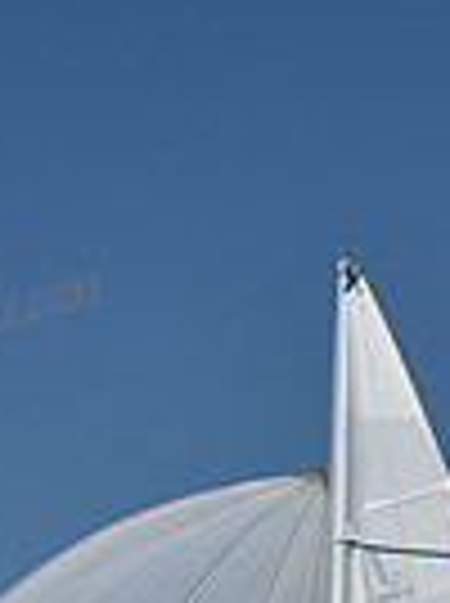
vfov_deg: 6.7
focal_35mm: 292
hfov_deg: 5.1
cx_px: 335
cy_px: 940
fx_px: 5077
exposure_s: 1/1250
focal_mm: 70
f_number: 5.6
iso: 250
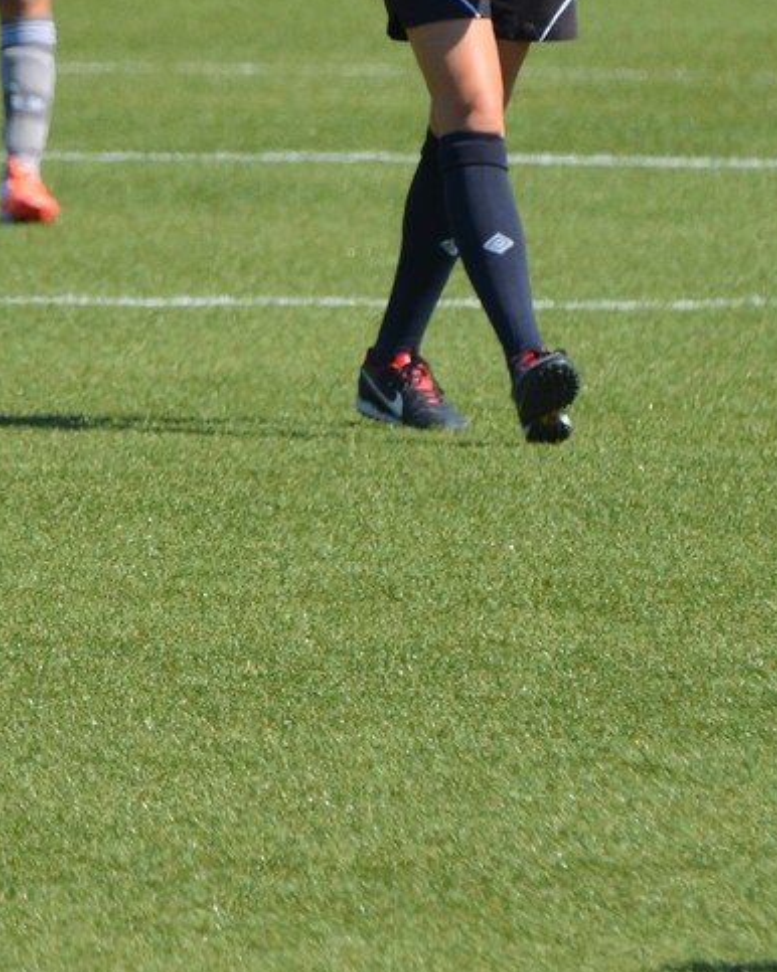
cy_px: -20
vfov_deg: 2.4
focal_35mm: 807
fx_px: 23212
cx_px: -424
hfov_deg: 1.9
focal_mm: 170
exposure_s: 1/1600
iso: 400
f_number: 7.1
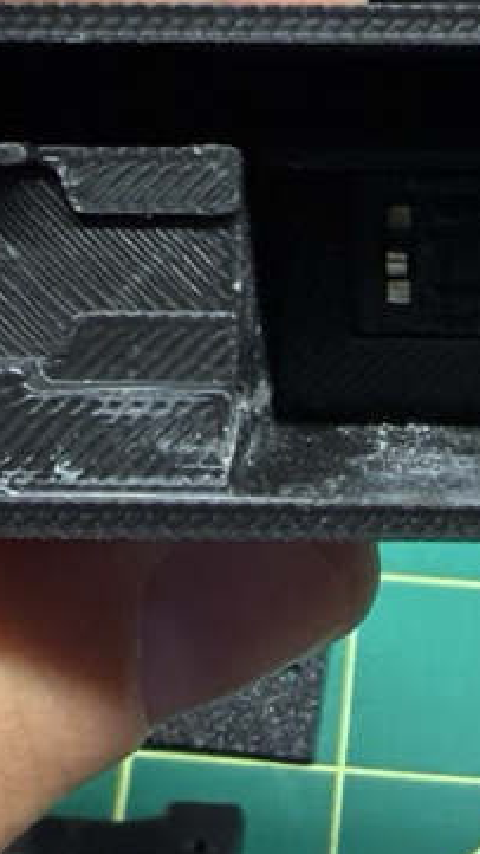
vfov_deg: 24.0
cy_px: 132
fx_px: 1969
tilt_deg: -52.8
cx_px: 572
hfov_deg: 13.5
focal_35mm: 87
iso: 200
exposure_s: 1/60
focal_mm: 2.22
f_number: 2.2
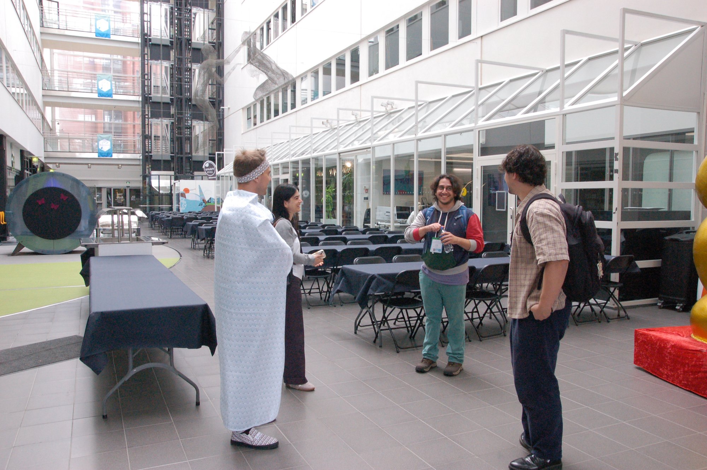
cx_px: 354
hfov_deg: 64.6
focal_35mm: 28
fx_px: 559
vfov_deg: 45.6
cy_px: 235
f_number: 11
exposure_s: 1/125
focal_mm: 19
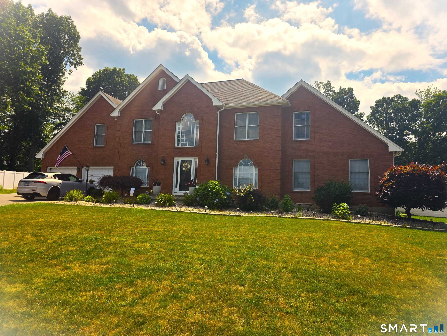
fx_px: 297
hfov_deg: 73.9
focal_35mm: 23
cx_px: 224
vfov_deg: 58.9
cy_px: 168
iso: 64
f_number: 1.7
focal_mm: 6.3
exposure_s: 1/7944
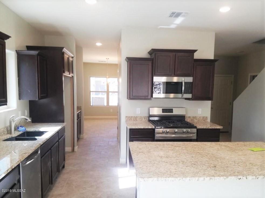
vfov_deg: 53.1
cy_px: 99
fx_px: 199
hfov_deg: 67.3
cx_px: 132
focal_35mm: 26
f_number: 1.7
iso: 80
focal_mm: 4.2
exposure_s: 1/120
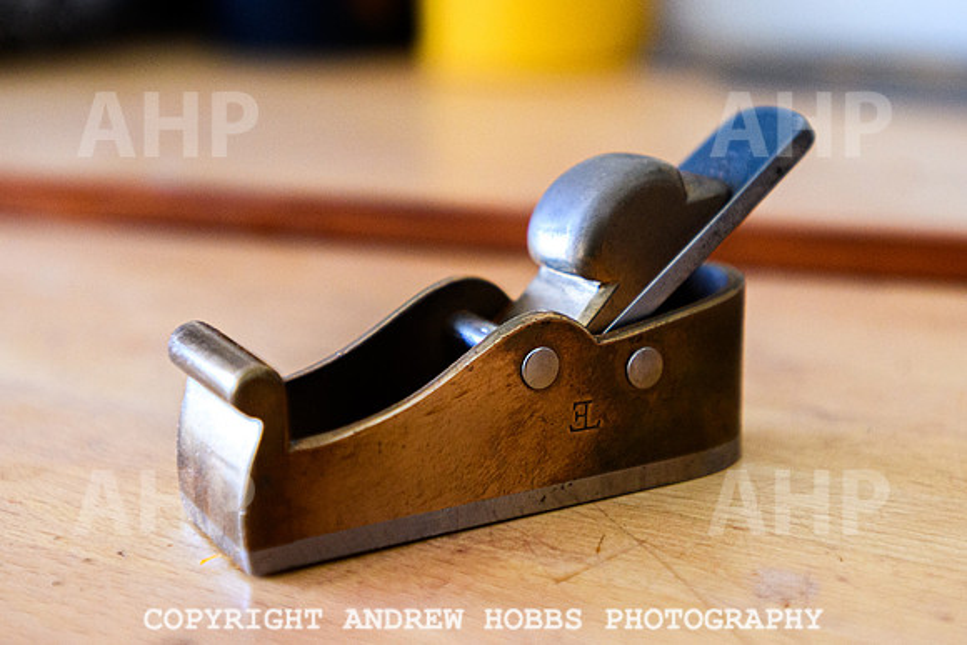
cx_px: 555
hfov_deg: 31.0
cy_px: 243
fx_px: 1741
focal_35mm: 65
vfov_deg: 20.9
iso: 800
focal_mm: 35
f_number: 3.5
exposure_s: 1/160
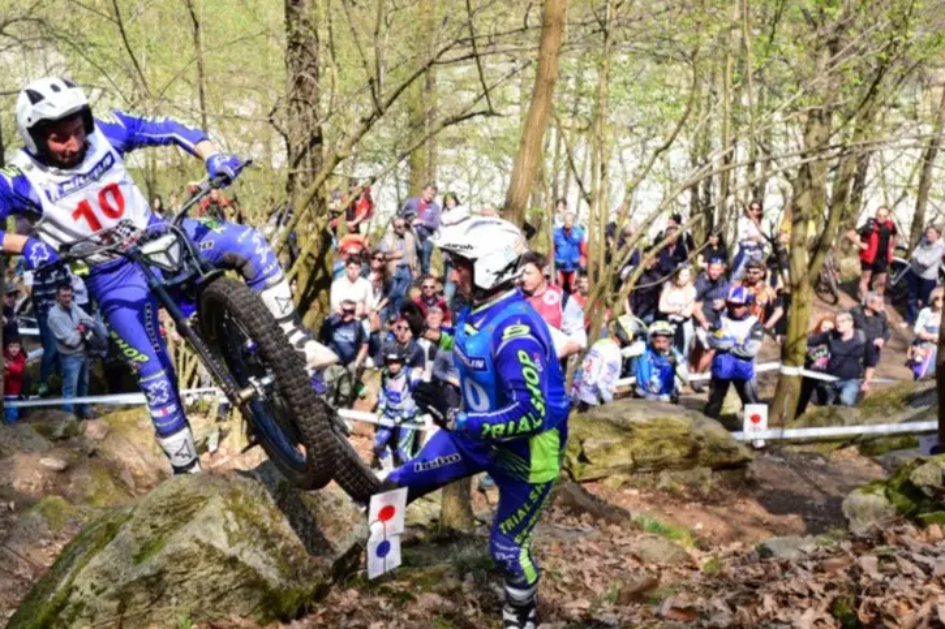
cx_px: 166
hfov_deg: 33.3
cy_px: 283
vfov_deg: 23.4
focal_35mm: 58
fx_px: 1522
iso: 640
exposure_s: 1/1600
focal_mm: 35
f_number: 4.5
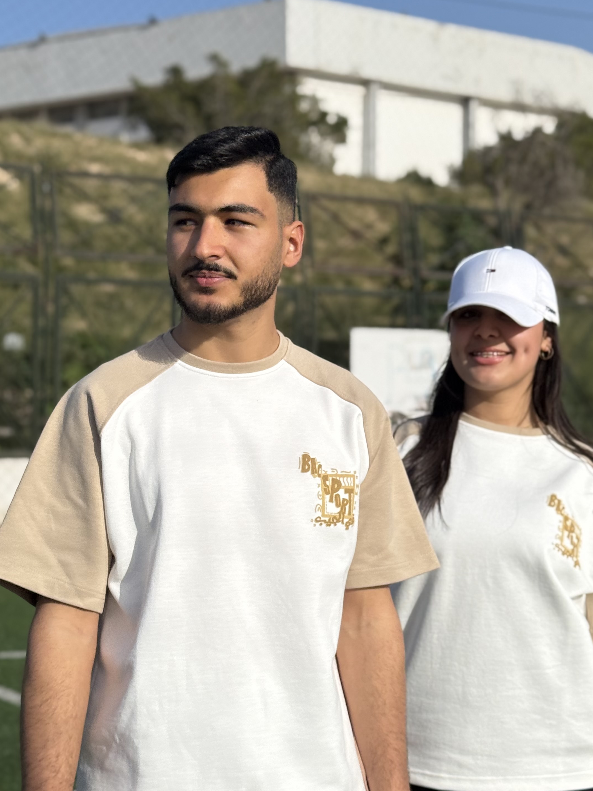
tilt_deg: +0.9
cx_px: 383
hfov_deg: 21.6
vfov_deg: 28.6
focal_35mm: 68
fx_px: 1553
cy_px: 376
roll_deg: -0.3
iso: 64
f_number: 1.78
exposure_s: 1/11364
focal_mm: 6.76
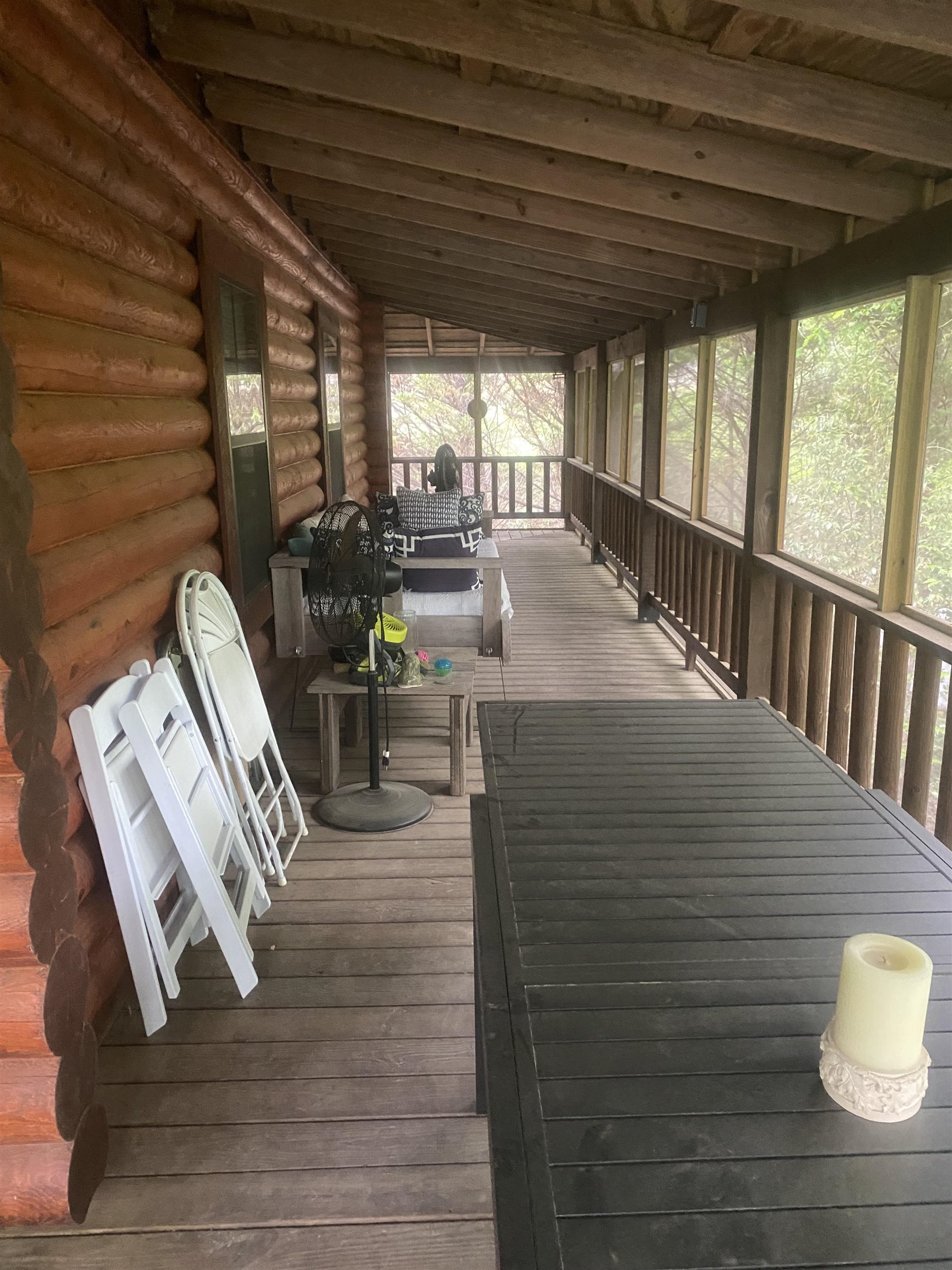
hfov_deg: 53.1
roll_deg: +0.4
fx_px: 953
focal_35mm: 26
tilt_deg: -12.7
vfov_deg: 67.3
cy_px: 635
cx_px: 476
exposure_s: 1/31
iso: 640
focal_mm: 4.25
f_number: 1.8
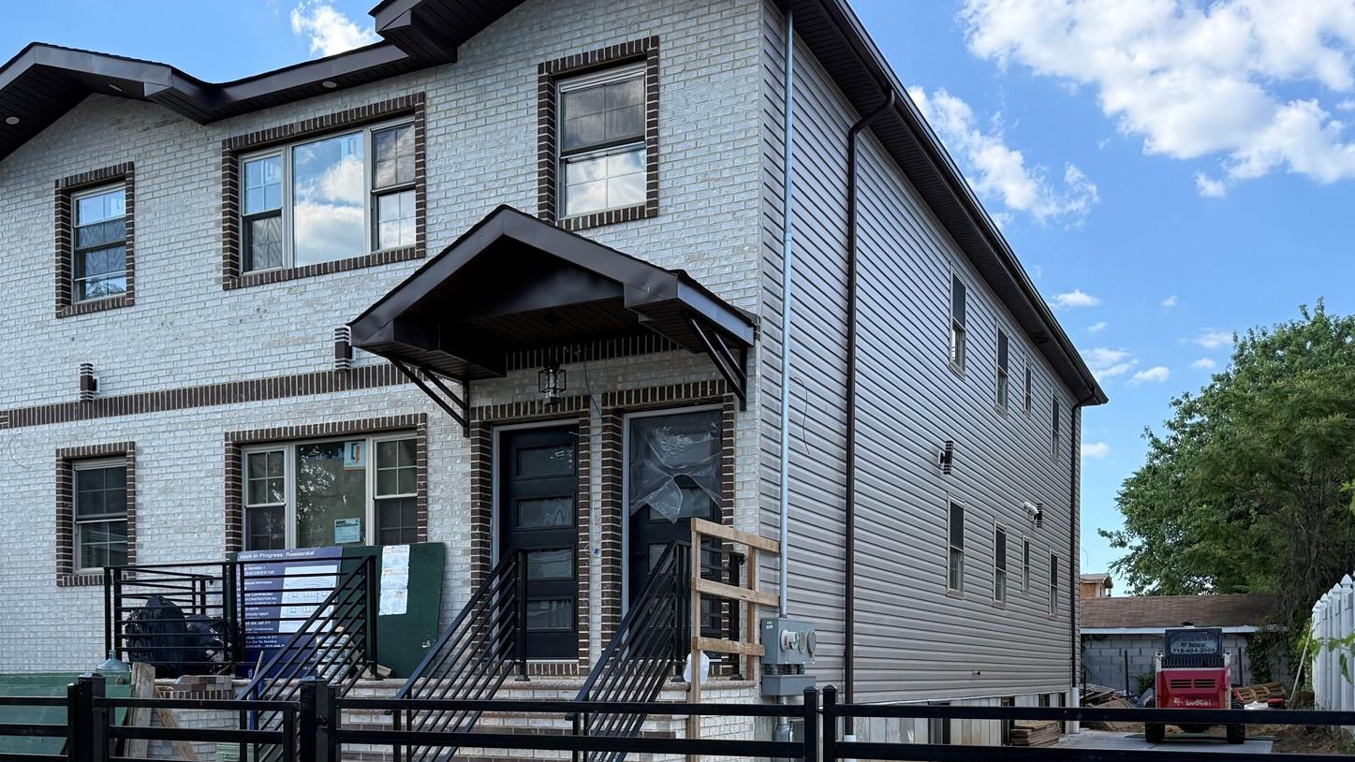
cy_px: 669
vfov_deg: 30.7
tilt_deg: +1.9
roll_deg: +0.0
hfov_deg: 53.7
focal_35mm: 37
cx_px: 546
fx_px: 1329
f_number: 1.78
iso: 100
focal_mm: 6.76
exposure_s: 1/1585
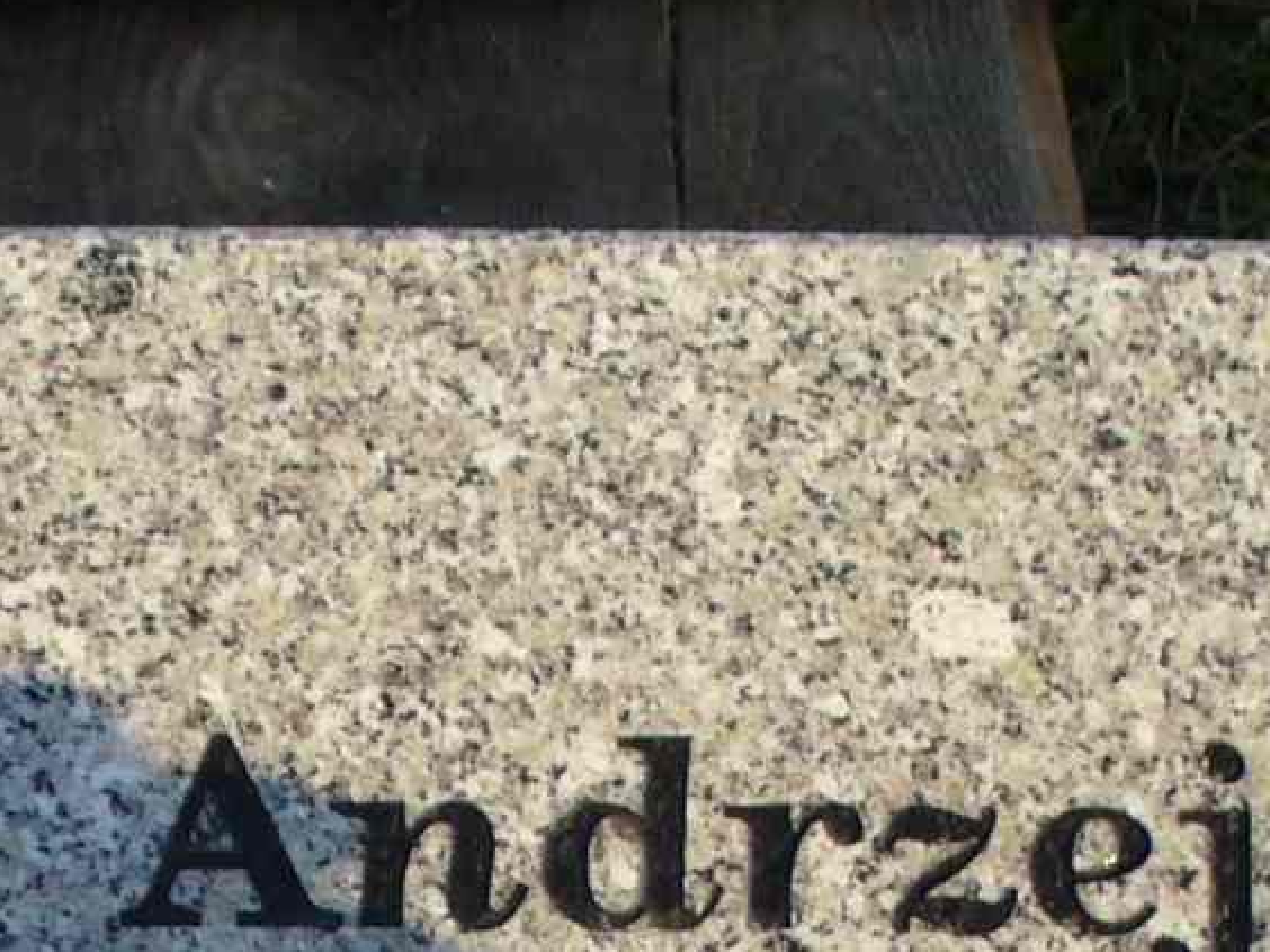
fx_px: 6164
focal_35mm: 168
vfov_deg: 8.5
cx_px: 495
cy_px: 1715
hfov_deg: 11.8
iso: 80
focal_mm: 6.1
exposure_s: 1/400
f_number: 2.8
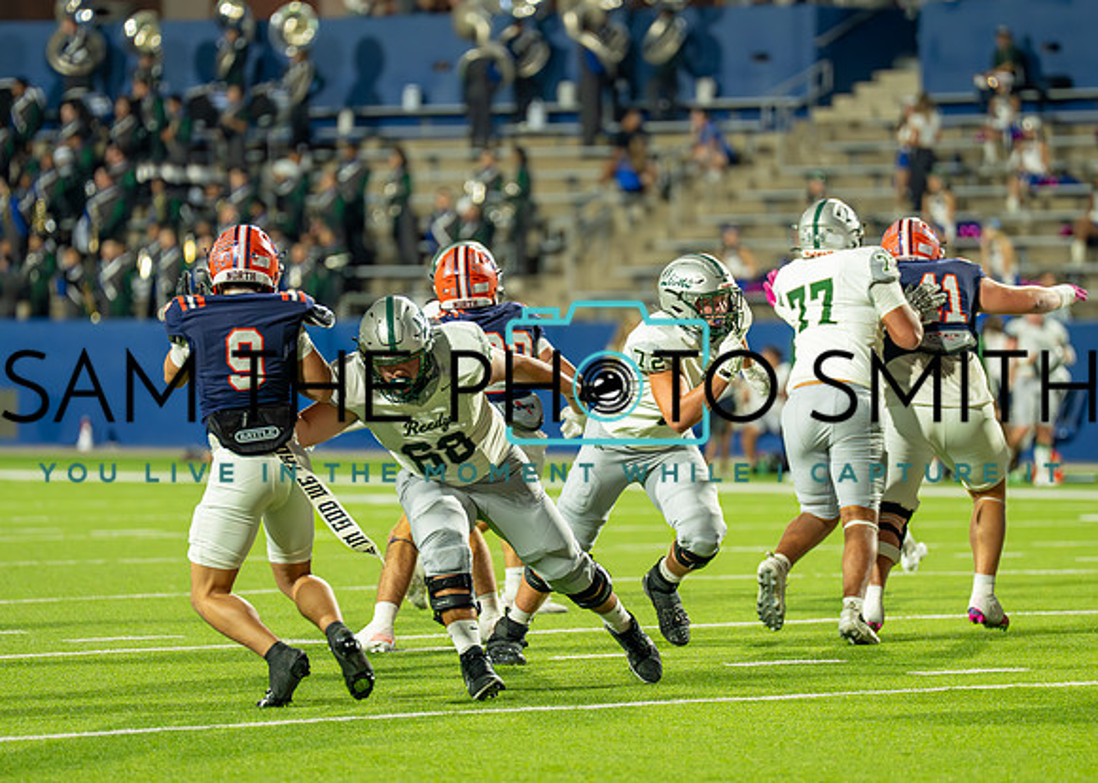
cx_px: 580
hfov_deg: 7.6
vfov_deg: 5.4
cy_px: 405
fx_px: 8248
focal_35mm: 265
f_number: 2.8
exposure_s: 1/1000
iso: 2000
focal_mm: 200
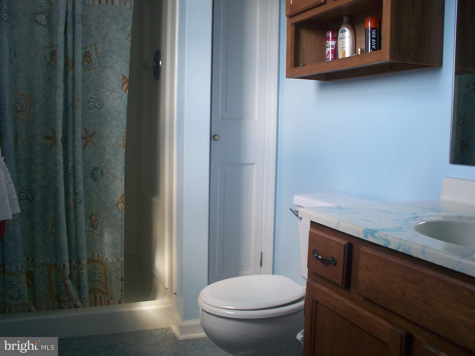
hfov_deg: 51.4
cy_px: 178
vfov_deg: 39.7
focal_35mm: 36
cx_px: 238
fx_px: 494
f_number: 2.8
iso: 160
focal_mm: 7.54
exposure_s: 1/60
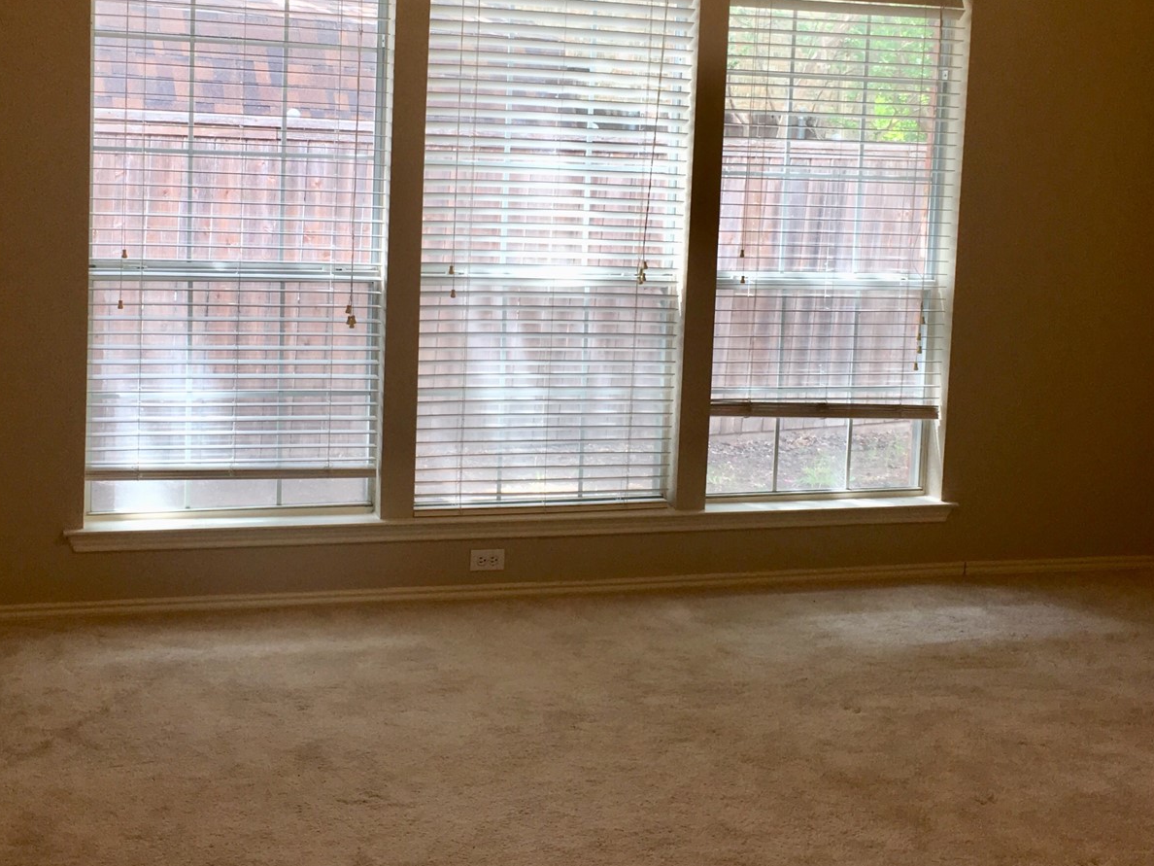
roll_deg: -2.4
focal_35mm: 50
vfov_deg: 29.0
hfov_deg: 38.2
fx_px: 1667
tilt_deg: -6.3
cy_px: 305
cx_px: 551
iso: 25
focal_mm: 4.15
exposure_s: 1/49
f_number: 2.2
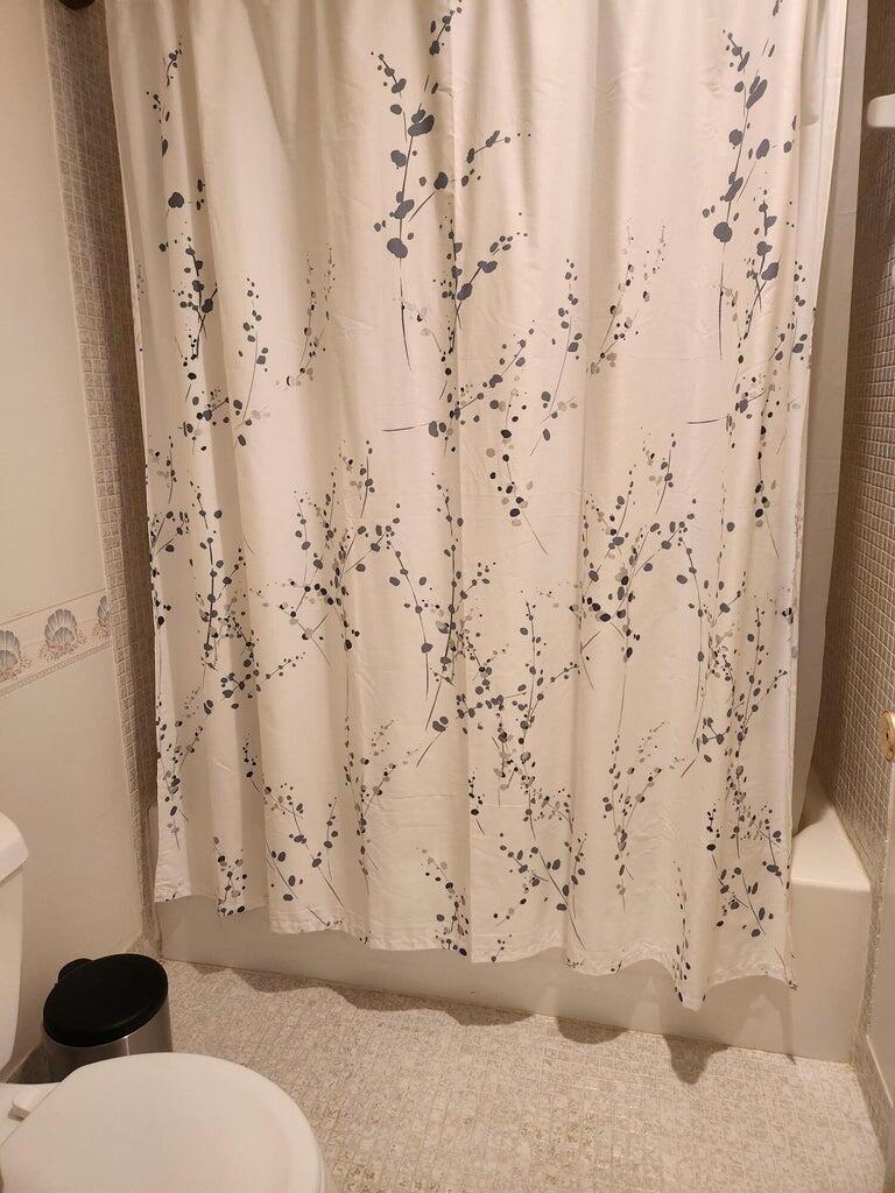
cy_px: 596
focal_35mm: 23
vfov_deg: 73.9
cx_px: 448
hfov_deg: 58.9
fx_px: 793
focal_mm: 5.4
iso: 320
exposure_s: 1/120
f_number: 1.8
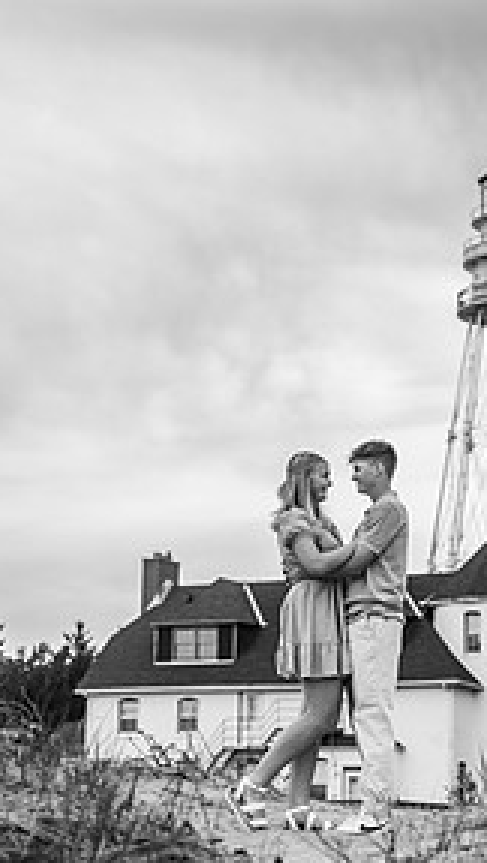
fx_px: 1878
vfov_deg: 25.9
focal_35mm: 82
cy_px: 397
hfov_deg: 14.8
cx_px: 292
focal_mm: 50
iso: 200
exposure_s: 1/1600
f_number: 2.8
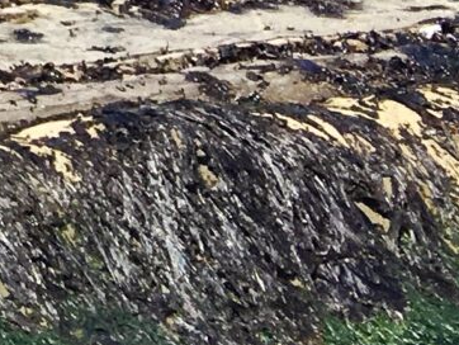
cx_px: -1038
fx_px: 2720
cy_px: -813
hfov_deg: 7.9
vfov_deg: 6.4
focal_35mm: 205
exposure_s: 1/1479
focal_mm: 4.15
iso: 25
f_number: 2.2
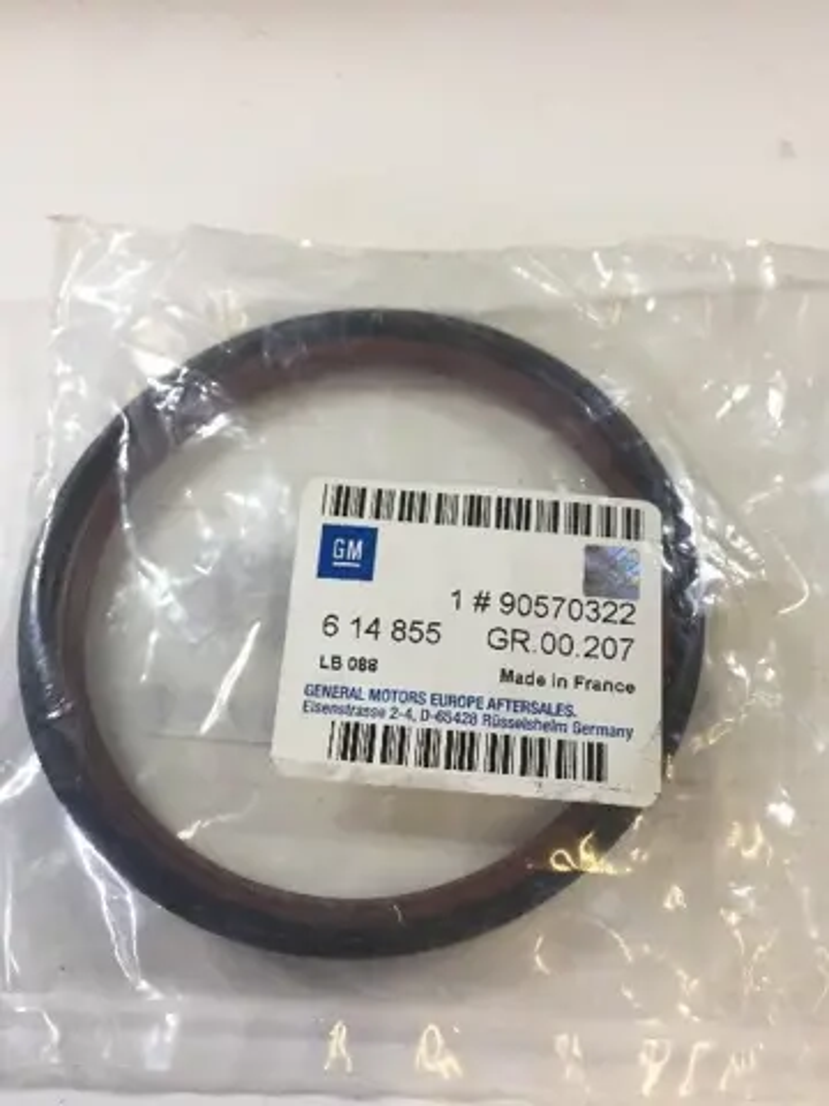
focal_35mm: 29
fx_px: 926
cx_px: 414
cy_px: 553
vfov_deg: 61.7
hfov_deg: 48.2
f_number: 2.2
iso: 64
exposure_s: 1/33
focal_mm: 4.15
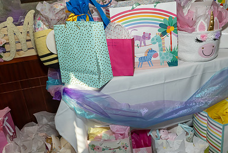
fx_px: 234
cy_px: 75
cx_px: 138
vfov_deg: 36.0
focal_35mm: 37
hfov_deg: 51.5
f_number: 8
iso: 1000
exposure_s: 1/250
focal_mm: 17
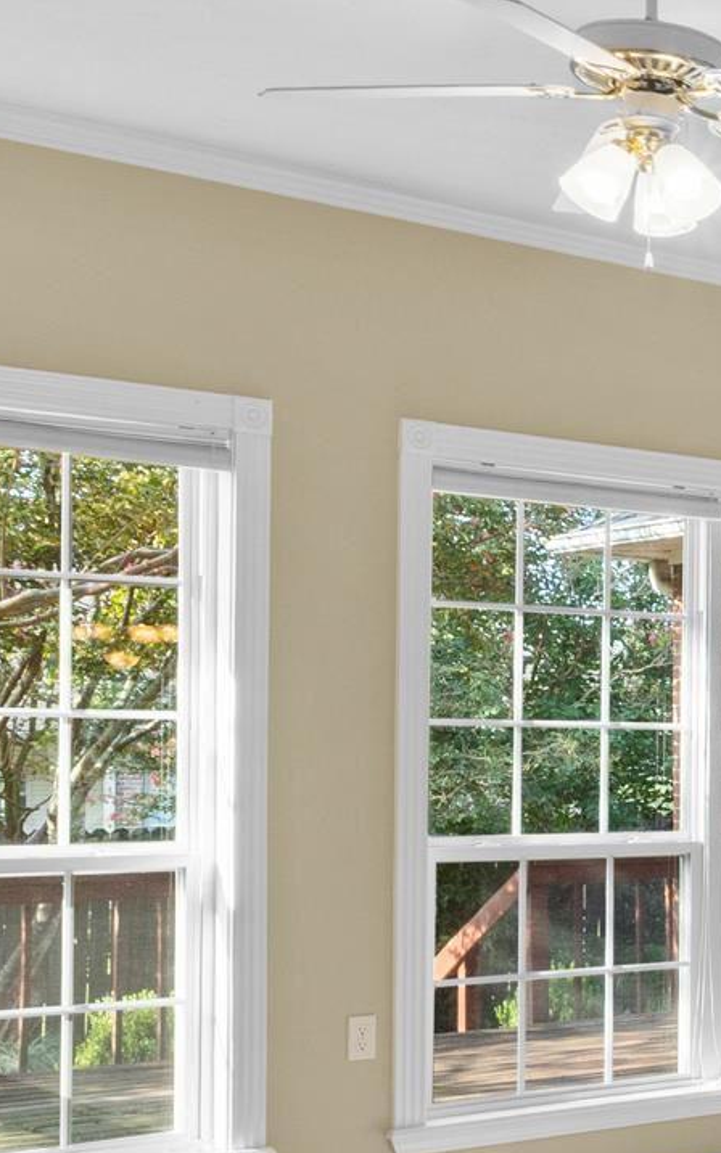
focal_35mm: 64
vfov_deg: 31.8
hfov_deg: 16.7
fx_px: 2013
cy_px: 743
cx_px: 1315
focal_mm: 10
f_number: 9
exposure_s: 1/1.25
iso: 200
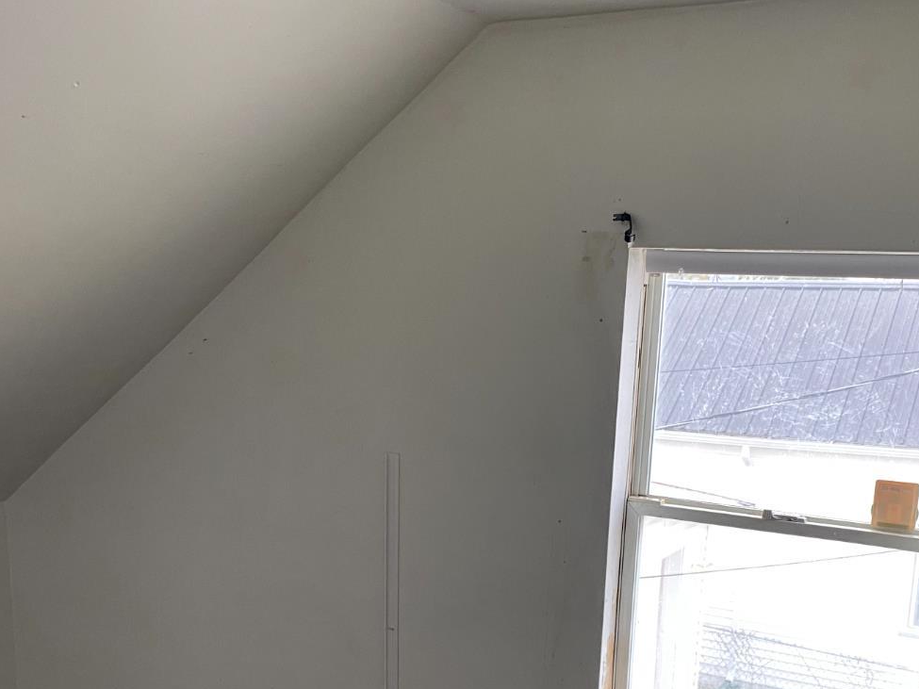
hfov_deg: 46.8
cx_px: 464
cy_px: 529
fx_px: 1062
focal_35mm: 40
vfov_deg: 35.1
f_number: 1.8
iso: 125
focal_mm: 4.25
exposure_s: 1/80
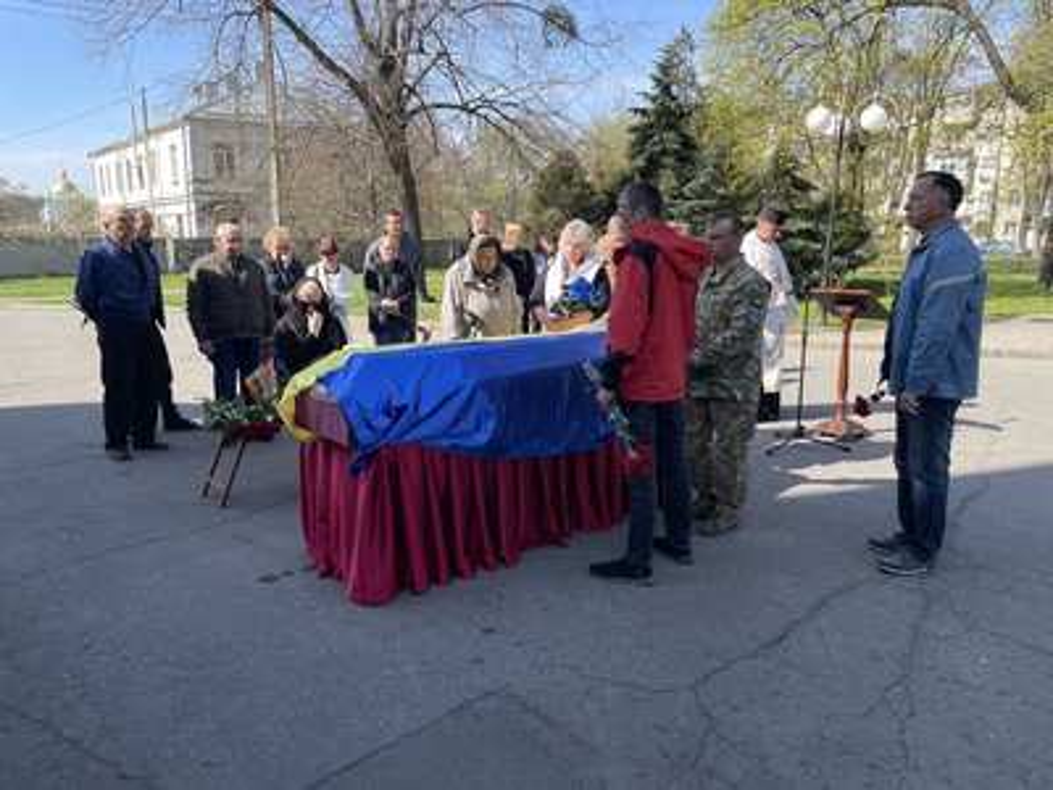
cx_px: 526
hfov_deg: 67.3
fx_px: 791
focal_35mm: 26
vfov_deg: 53.1
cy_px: 395
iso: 32
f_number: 1.6
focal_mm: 4.2
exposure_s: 1/2212
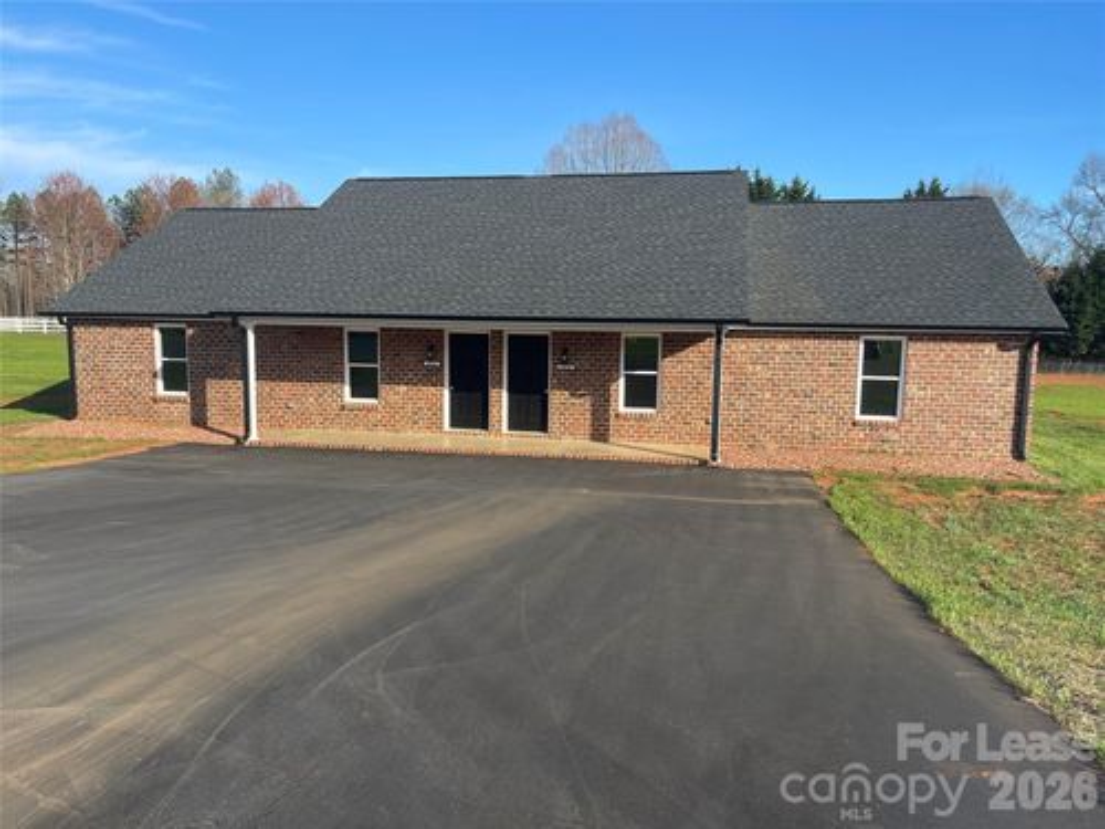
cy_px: 414
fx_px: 830
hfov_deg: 67.3
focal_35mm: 26
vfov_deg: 53.1
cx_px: 552
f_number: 1.6
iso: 32
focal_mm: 5.1
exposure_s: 1/1976
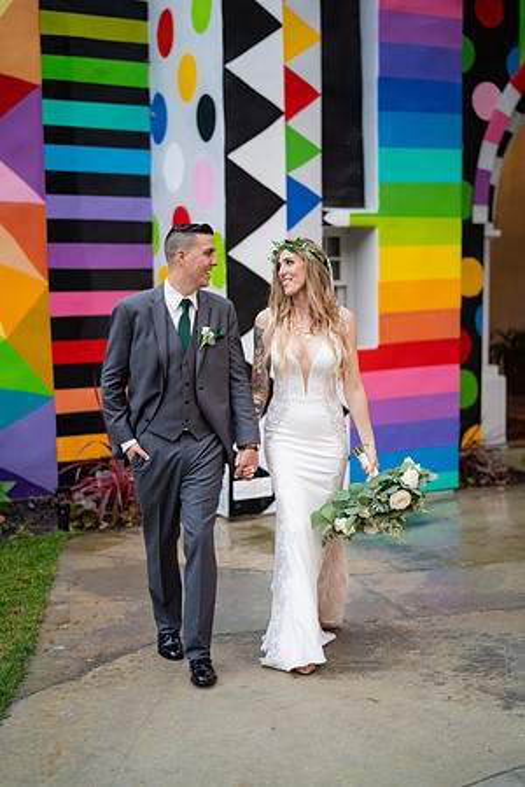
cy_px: 394
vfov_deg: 39.6
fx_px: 1094
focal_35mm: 50
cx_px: 262
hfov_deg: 27.0
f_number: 1.4
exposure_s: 1/320
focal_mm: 50
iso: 640
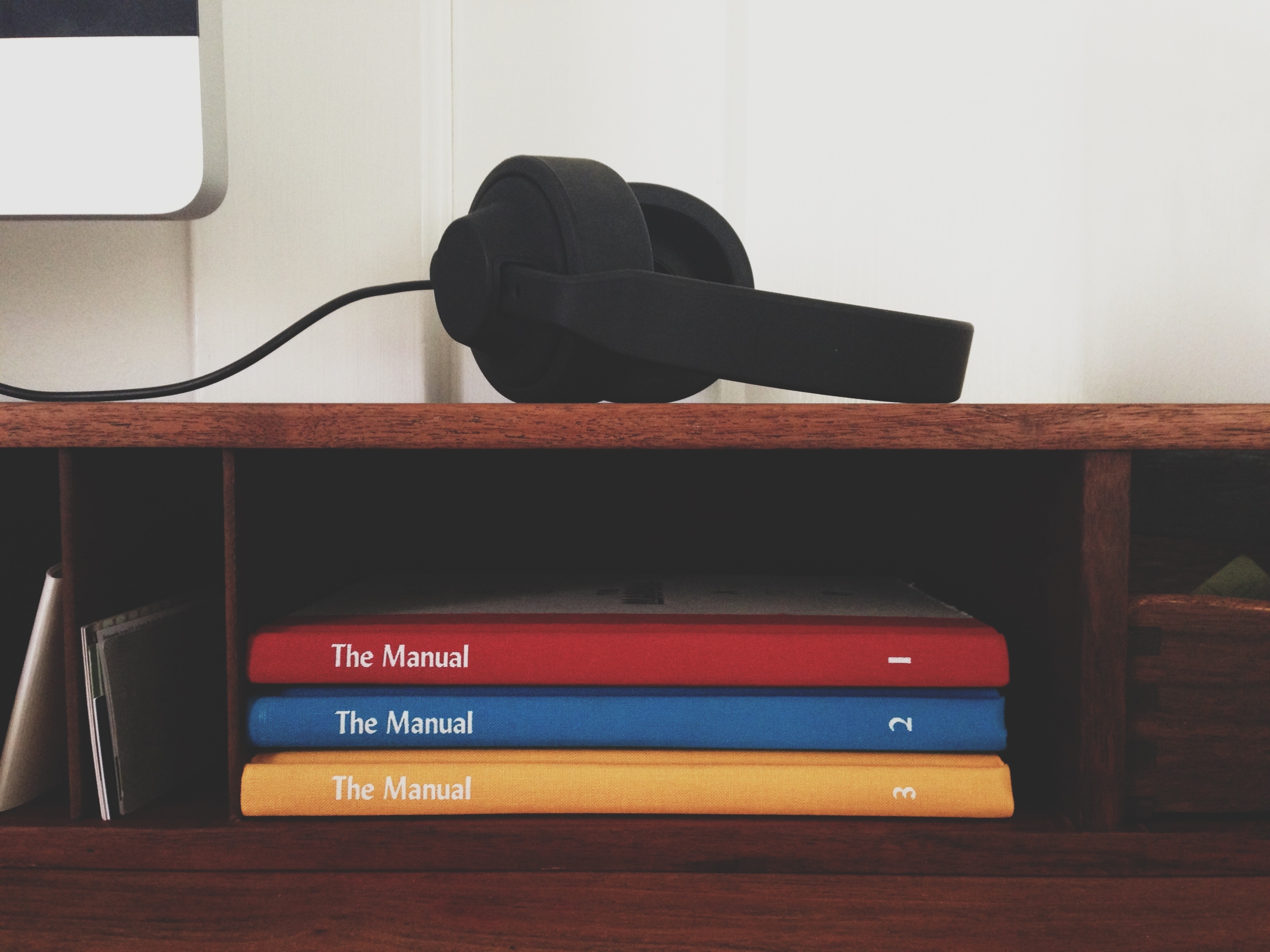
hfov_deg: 55.4
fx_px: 1211
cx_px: 635
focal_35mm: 33
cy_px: 476
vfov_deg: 42.9
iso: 250
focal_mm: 4.13
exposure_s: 1/20
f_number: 2.4
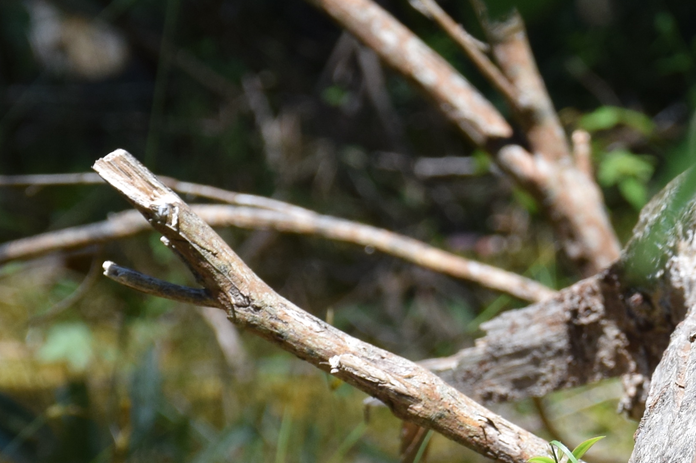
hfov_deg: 4.9
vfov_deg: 3.3
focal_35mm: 419
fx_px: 8096
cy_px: 484
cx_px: 257
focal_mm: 75
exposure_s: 1/500
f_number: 5.6
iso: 280
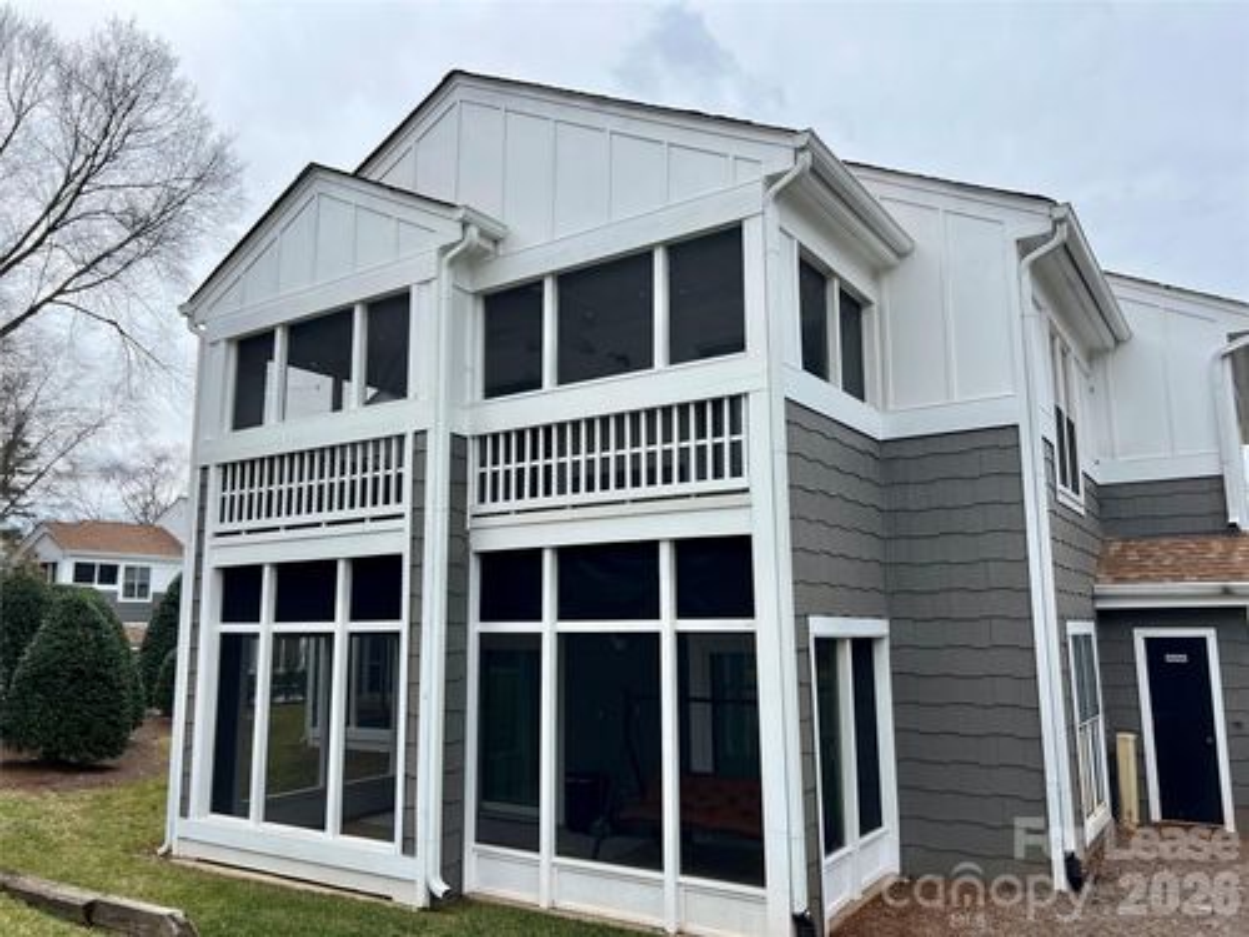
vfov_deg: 53.1
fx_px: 938
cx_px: 624
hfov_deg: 67.3
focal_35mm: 26
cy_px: 468
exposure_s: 1/3077
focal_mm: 5.7
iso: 50
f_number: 1.5
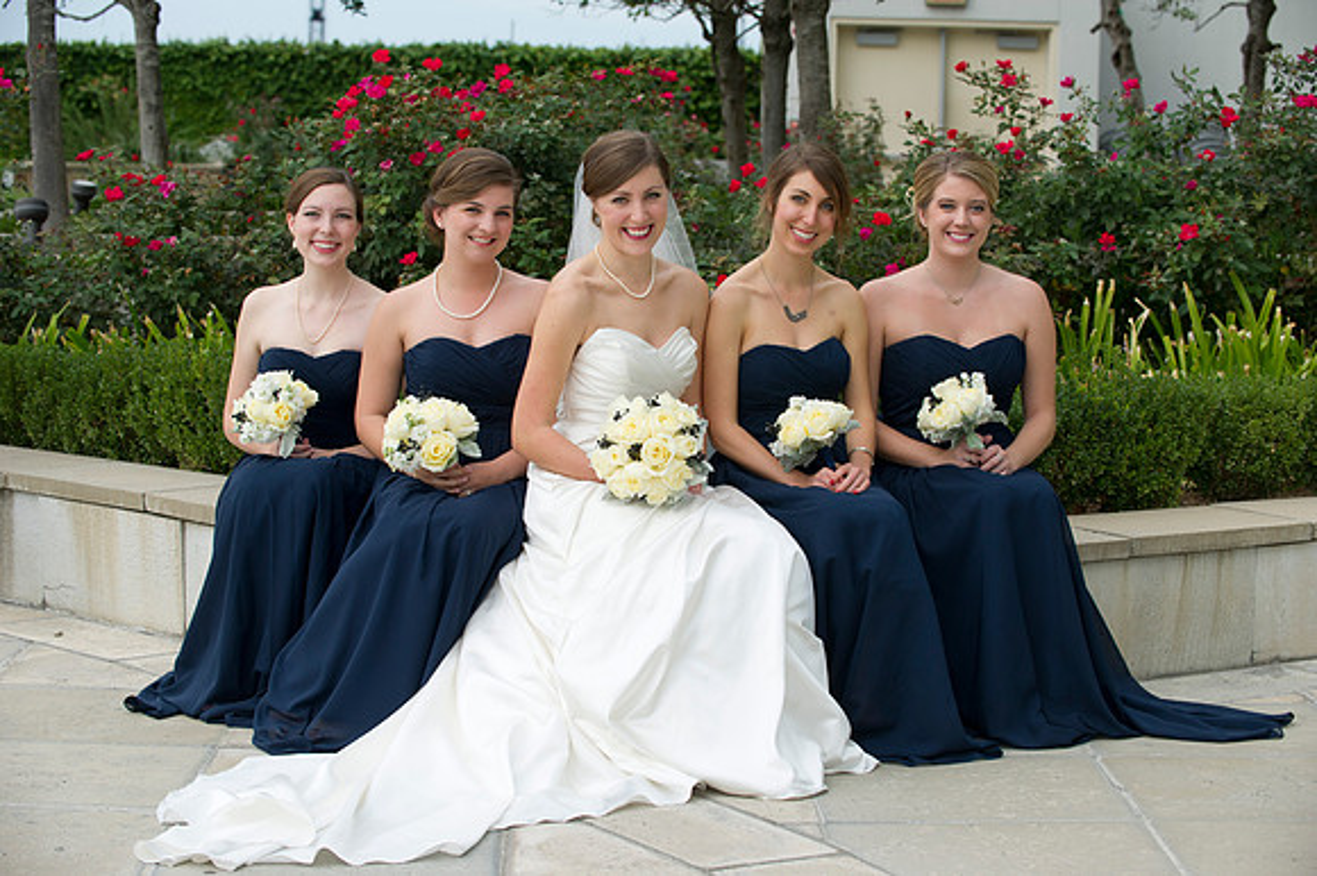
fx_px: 2998
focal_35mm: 82
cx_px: 658
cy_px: 438
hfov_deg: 24.8
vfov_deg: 16.6
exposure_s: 1/200
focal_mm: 82
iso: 200
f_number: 4.5
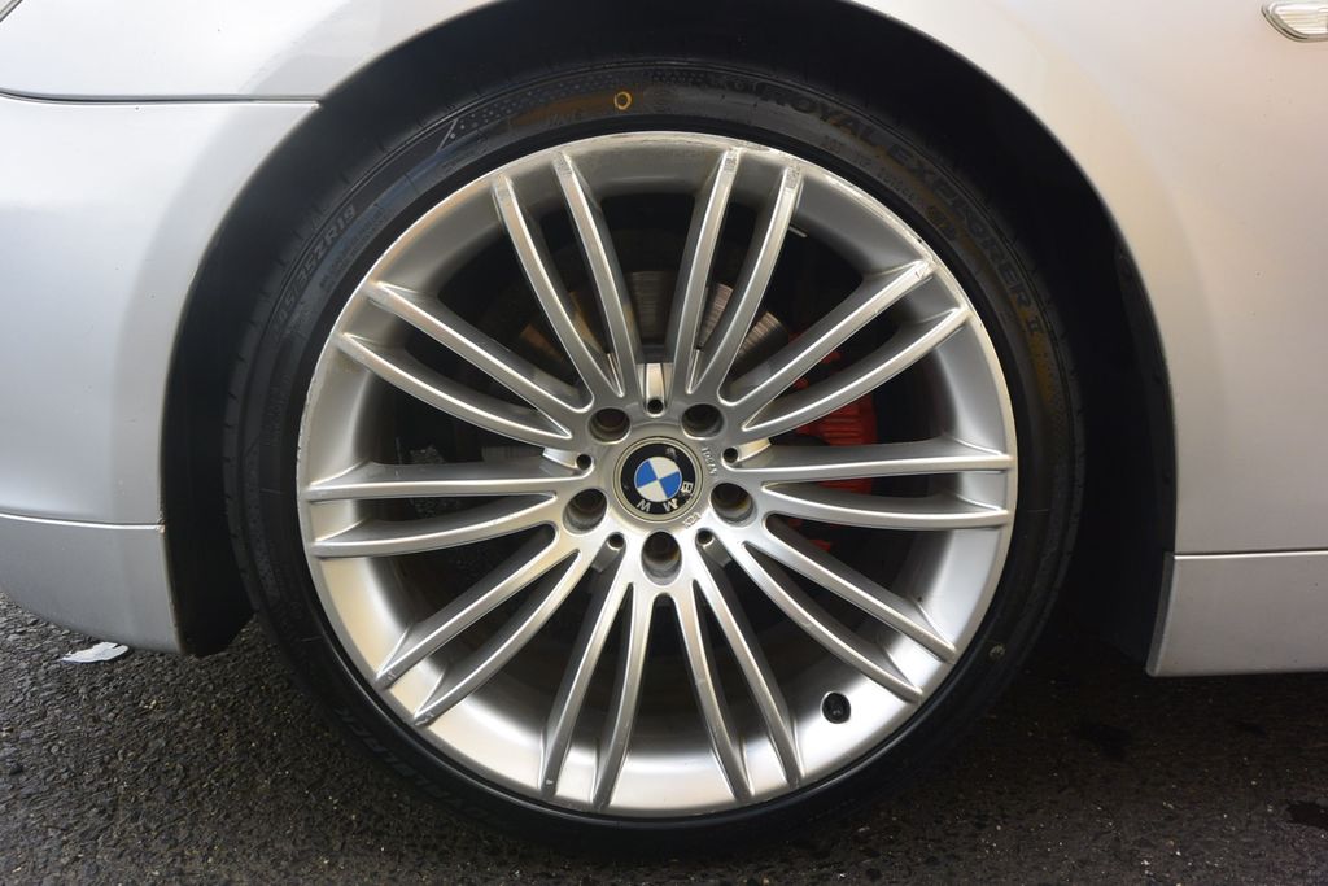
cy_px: 443
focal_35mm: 27
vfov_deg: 47.9
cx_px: 664
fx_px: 996
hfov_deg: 67.4
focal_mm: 10
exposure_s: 1/320
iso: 160
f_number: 4
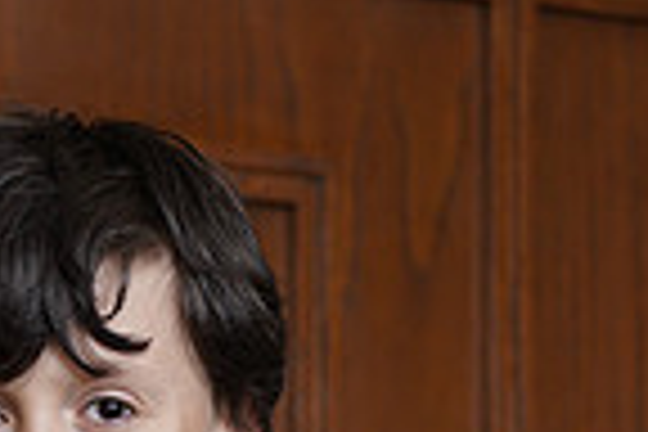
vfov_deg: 4.0
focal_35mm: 341
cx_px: 27
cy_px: 868
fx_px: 6138
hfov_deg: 6.0
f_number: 5.6
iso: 200
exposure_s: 1/250
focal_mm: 85
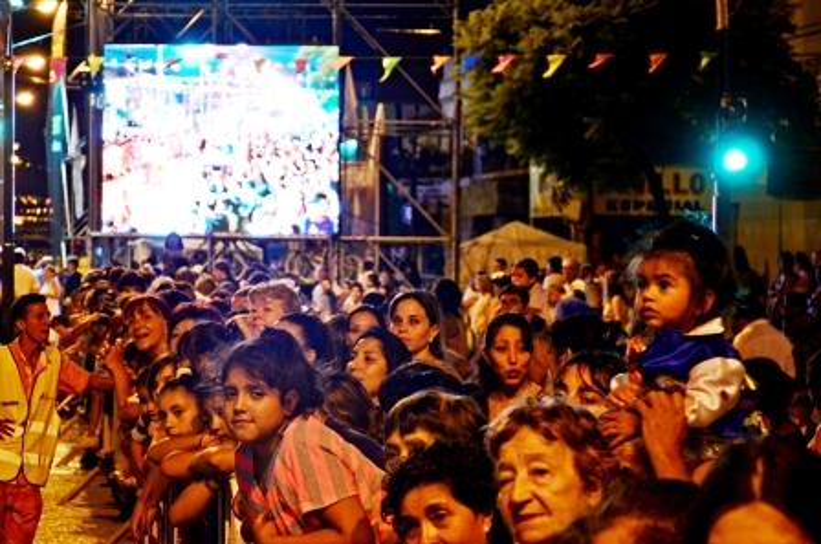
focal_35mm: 105
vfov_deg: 13.0
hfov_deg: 19.5
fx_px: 2390
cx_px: 410
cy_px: 272
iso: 1000
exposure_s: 1/30
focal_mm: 70
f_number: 5.6
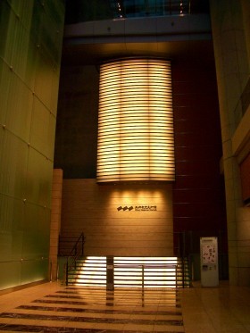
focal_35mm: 35
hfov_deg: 40.7
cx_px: 125
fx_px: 337
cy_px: 166
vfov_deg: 52.6
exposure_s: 1/40
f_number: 2.6
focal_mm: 5.8
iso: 100
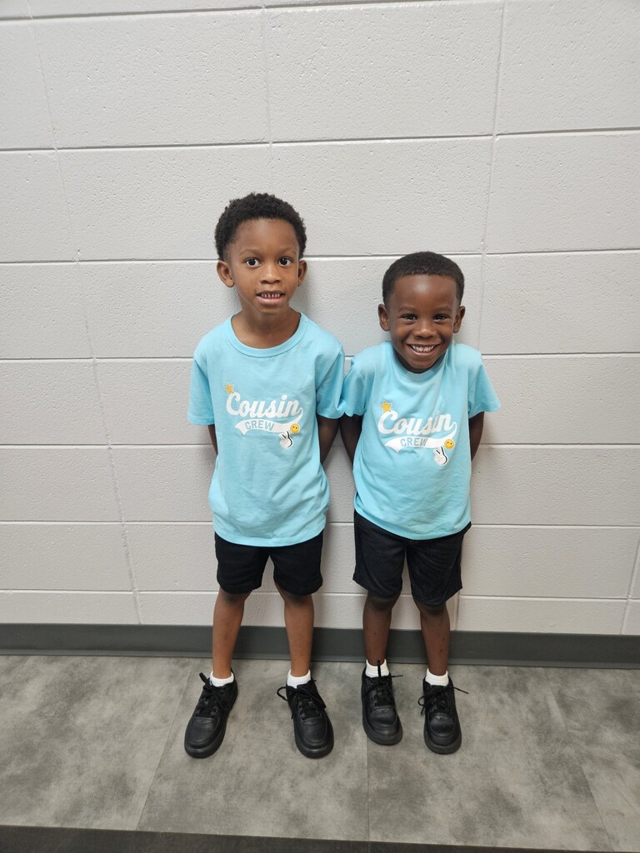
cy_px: 426
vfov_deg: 73.9
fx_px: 567
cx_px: 320
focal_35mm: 23
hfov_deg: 58.9
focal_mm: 5.4
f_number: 1.8
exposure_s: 1/120
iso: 400
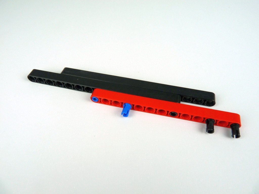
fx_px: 202
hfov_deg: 65.3
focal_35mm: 27
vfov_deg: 51.4
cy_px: 97
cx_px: 130
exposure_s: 1/100
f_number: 4
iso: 100
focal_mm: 4.8
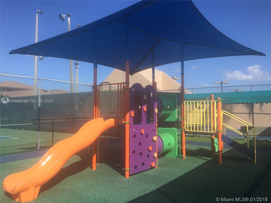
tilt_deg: +2.8
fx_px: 227
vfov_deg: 48.2
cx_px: 136
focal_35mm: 29
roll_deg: -0.6
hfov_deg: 61.7
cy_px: 102
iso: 32
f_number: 2.2
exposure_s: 1/1883
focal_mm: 4.15
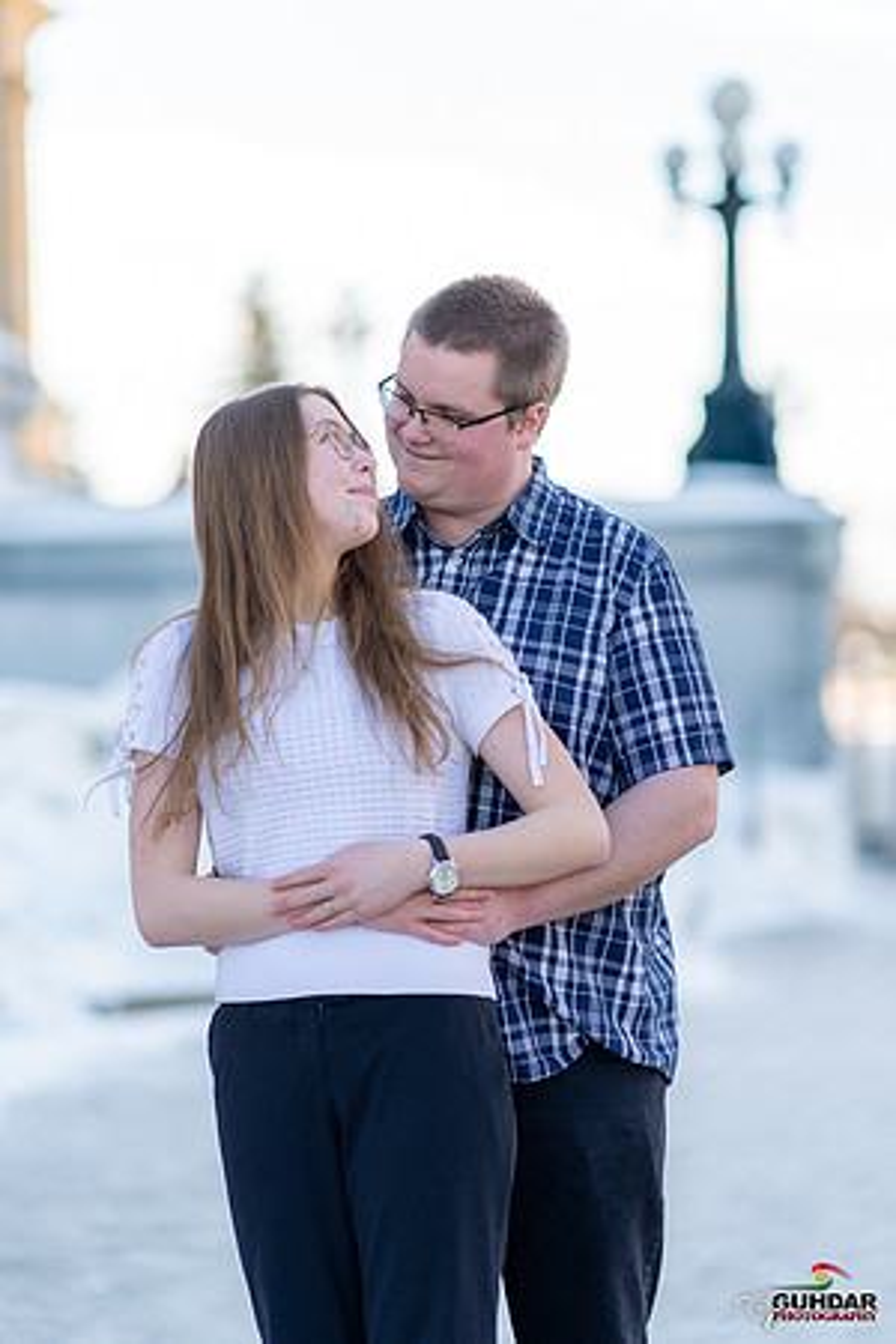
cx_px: 448
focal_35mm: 85
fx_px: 3173
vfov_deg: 23.9
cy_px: 672
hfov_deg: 16.1
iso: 100
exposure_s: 1/1600
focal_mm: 85
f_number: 1.4
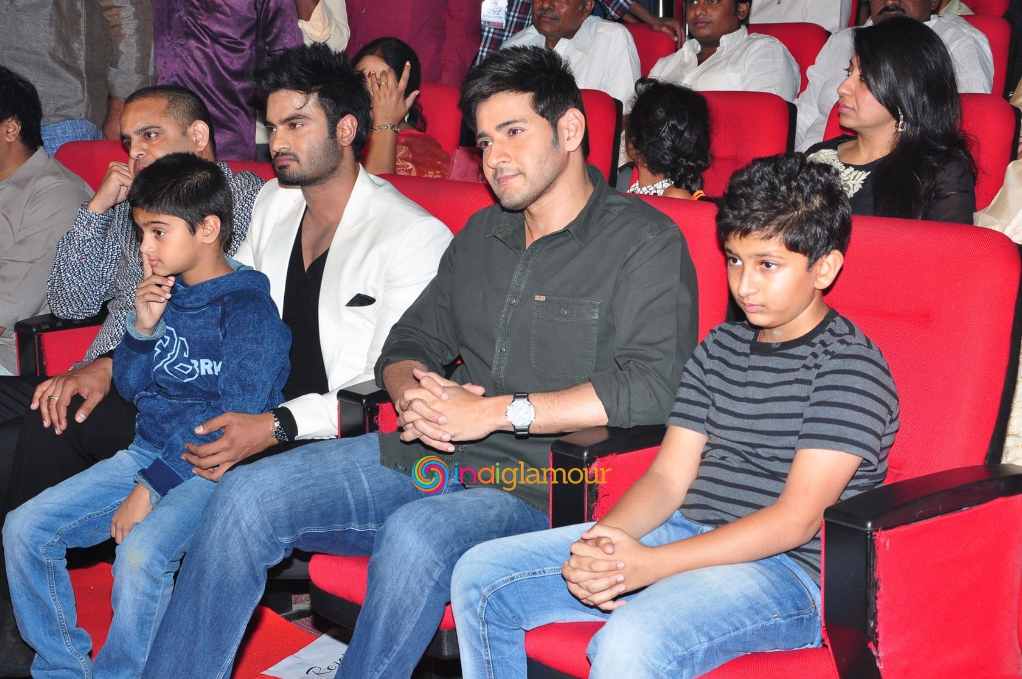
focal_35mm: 68
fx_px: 1914
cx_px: 511
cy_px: 340
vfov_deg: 20.1
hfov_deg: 29.9
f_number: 8
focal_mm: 45
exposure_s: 1/125
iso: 640
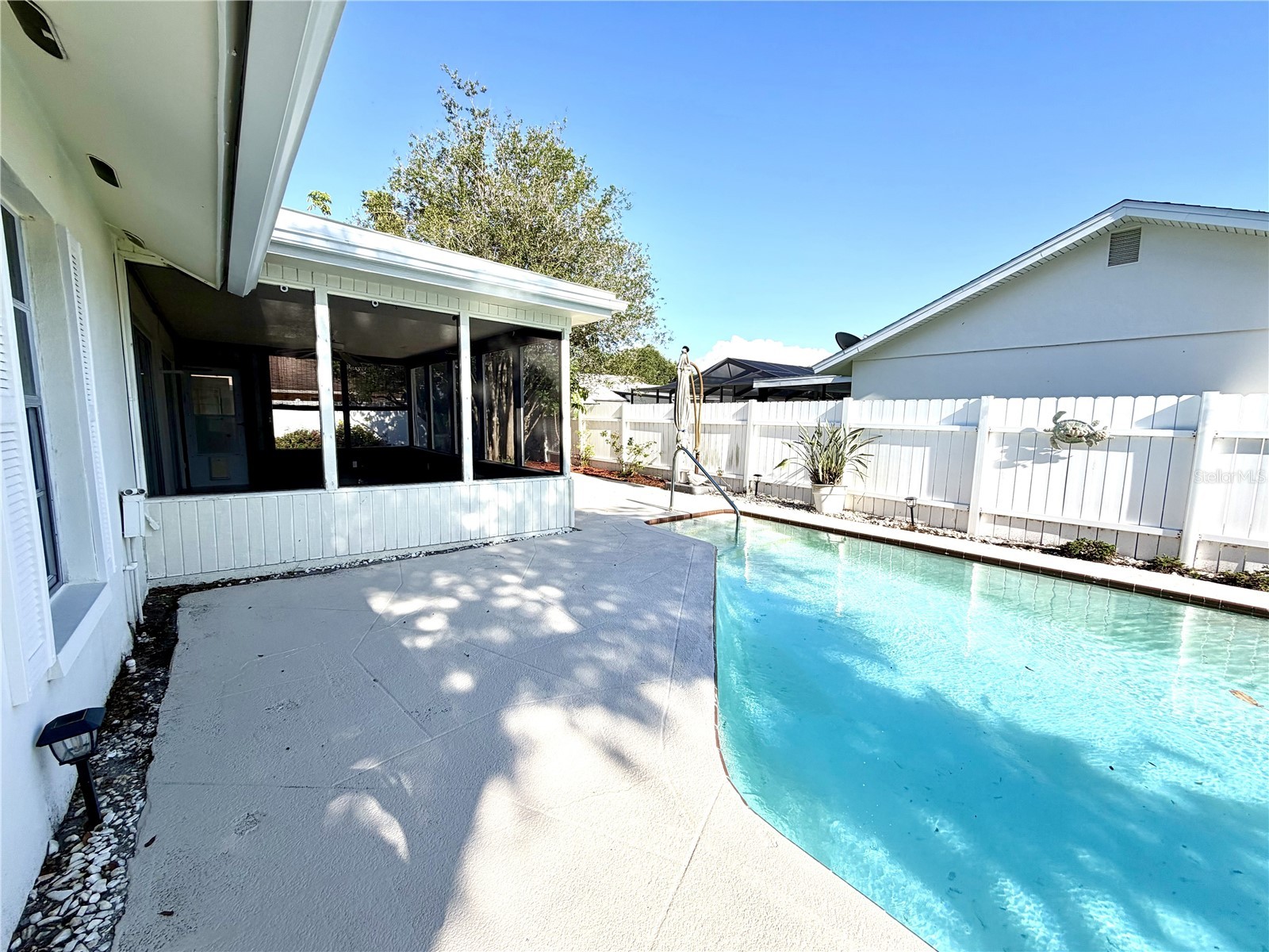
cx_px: 634
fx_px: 513
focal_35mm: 14
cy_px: 476
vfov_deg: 85.7
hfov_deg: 102.1
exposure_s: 1/770
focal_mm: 2.22
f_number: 2.2
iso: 25
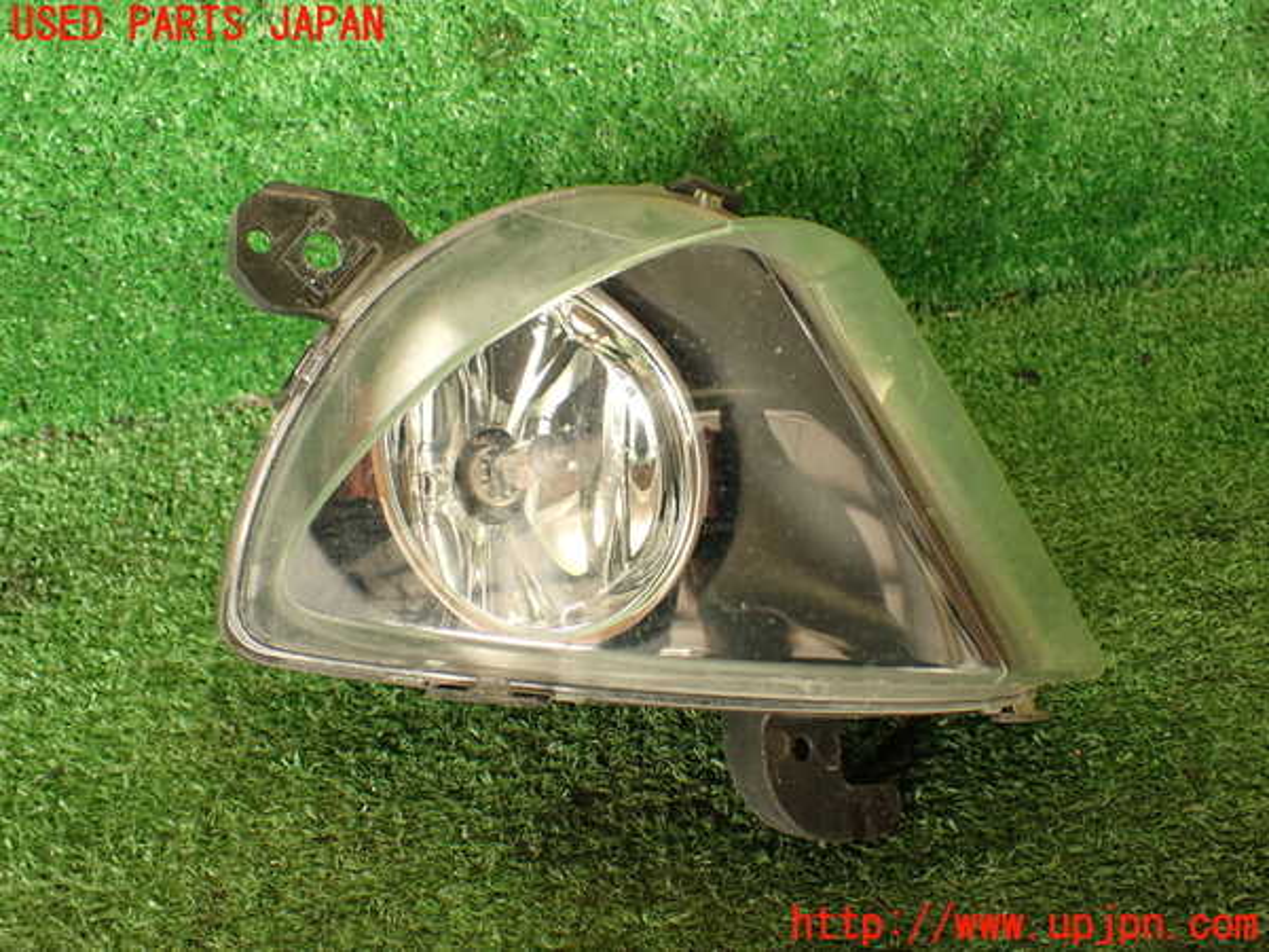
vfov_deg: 39.7
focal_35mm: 36
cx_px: 634
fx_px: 1320
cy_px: 476
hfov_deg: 51.4
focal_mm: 6.37
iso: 200
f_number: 2.5
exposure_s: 1/50
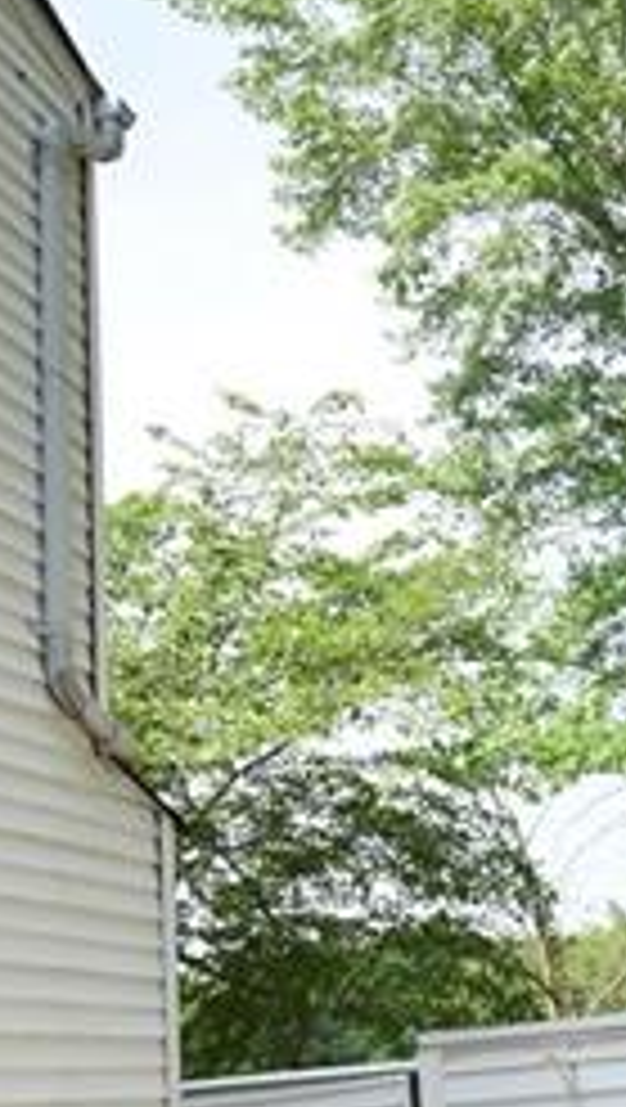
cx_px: 626
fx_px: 1441
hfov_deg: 23.5
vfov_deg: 41.2
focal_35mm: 49
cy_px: 792
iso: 100
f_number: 5
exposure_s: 1/250
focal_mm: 10
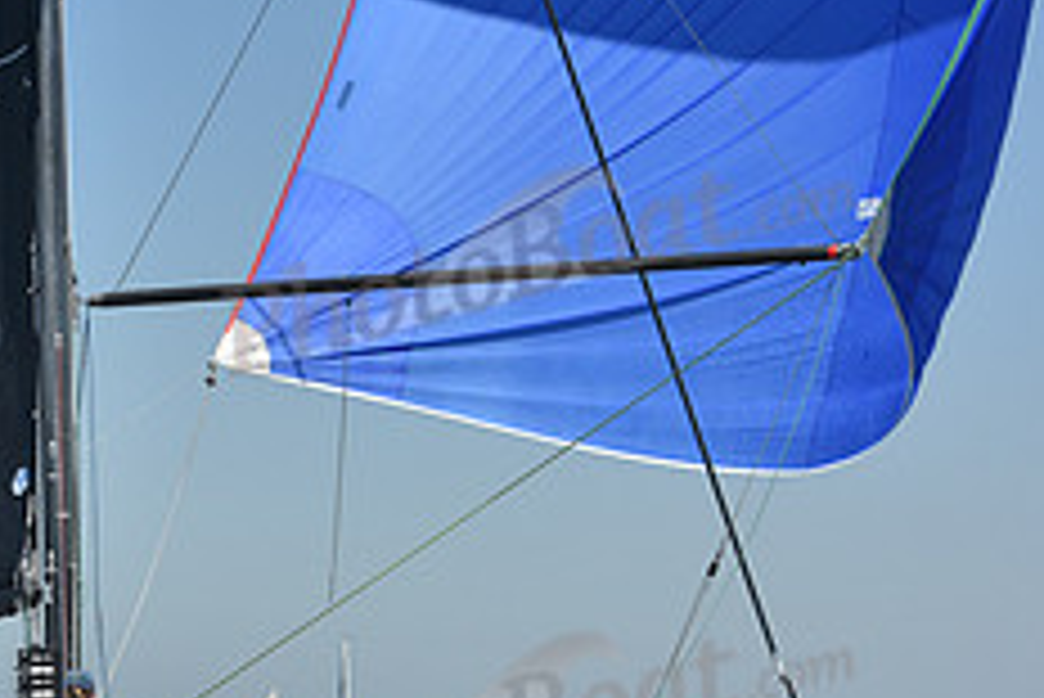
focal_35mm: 175
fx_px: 5078
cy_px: 556
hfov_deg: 11.6
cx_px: -9
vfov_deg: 7.8
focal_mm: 70
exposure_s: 1/1250
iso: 250
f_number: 9
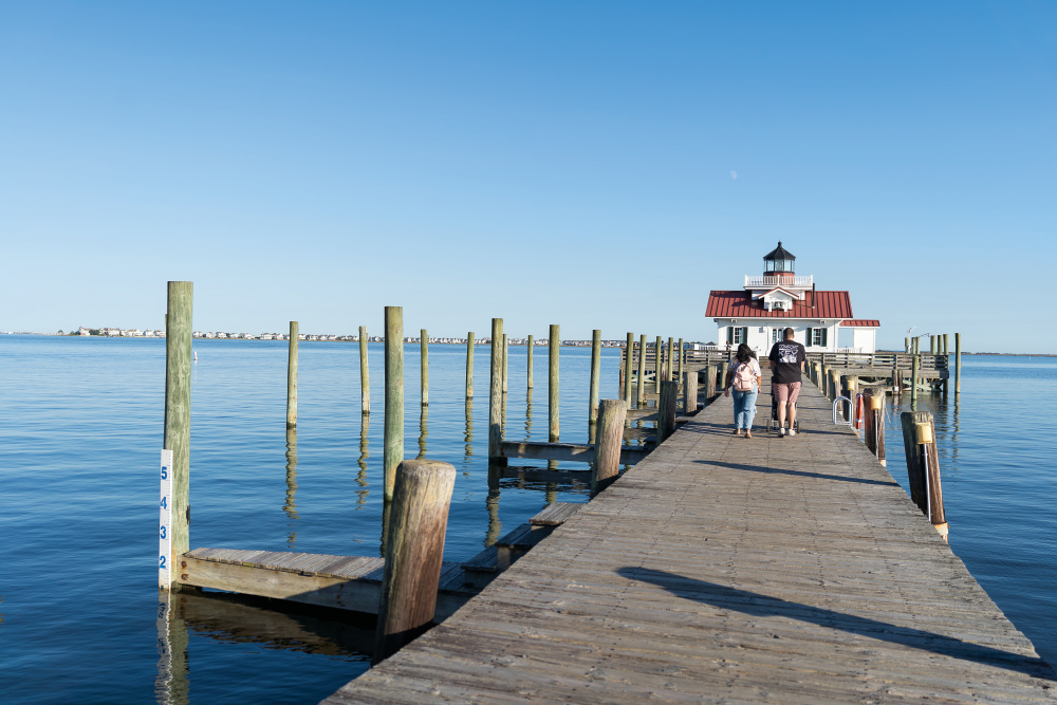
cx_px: 528
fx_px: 910
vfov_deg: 42.3
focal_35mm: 31
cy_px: 352
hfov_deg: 60.3
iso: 100
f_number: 2.8
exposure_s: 1/2000
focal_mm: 31
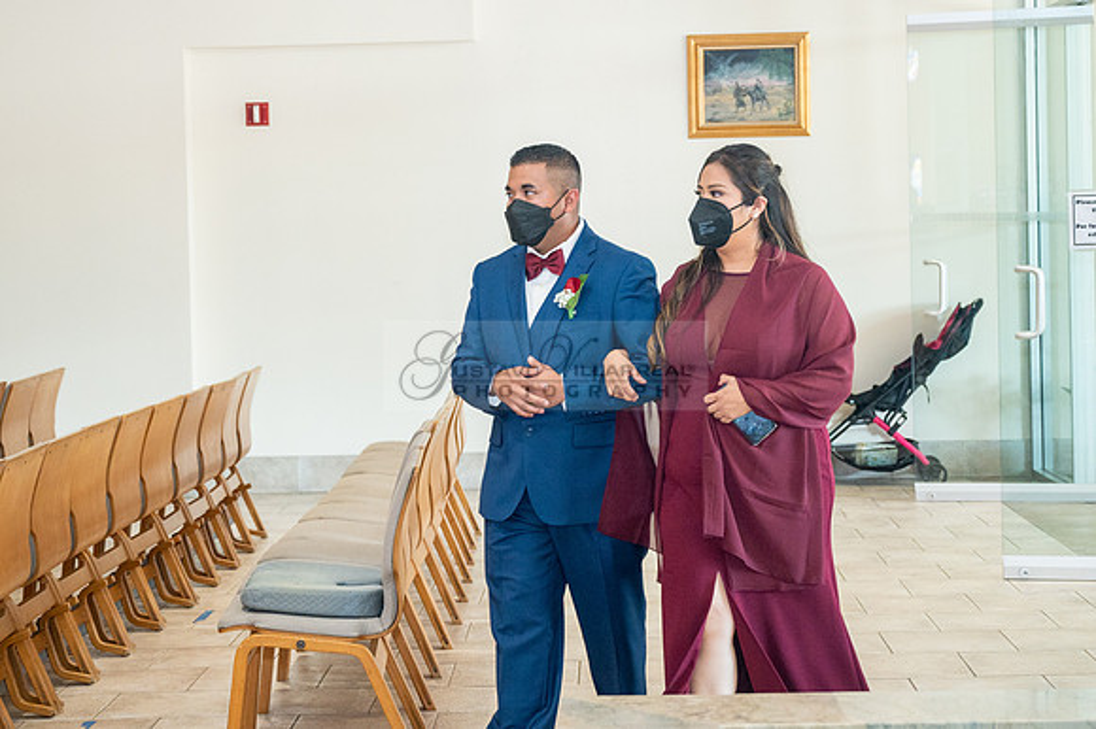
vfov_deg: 18.4
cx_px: 513
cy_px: 289
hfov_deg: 27.4
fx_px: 2249
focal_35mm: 74
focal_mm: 49
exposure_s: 1/200
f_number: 4
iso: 2000
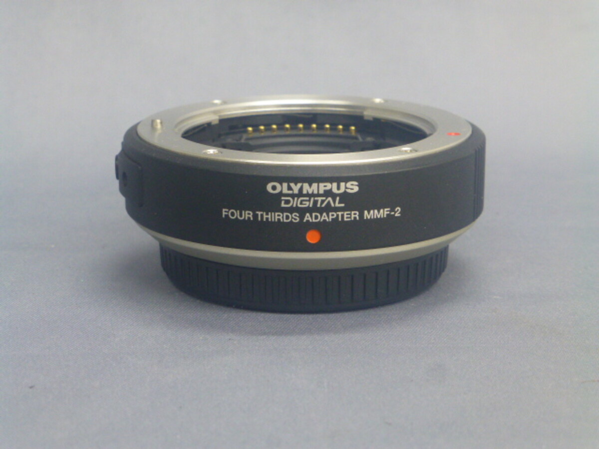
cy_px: 224
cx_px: 300
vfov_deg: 15.4
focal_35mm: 96
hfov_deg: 20.4
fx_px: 1661
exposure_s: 1/15
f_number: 5.3
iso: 400
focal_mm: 17.1
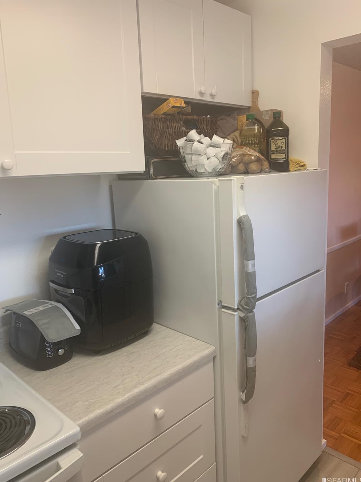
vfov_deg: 65.3
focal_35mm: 27
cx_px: 178
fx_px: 375
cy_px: 236
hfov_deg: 51.4
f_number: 1.8
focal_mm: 4.25
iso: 80
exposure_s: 1/60
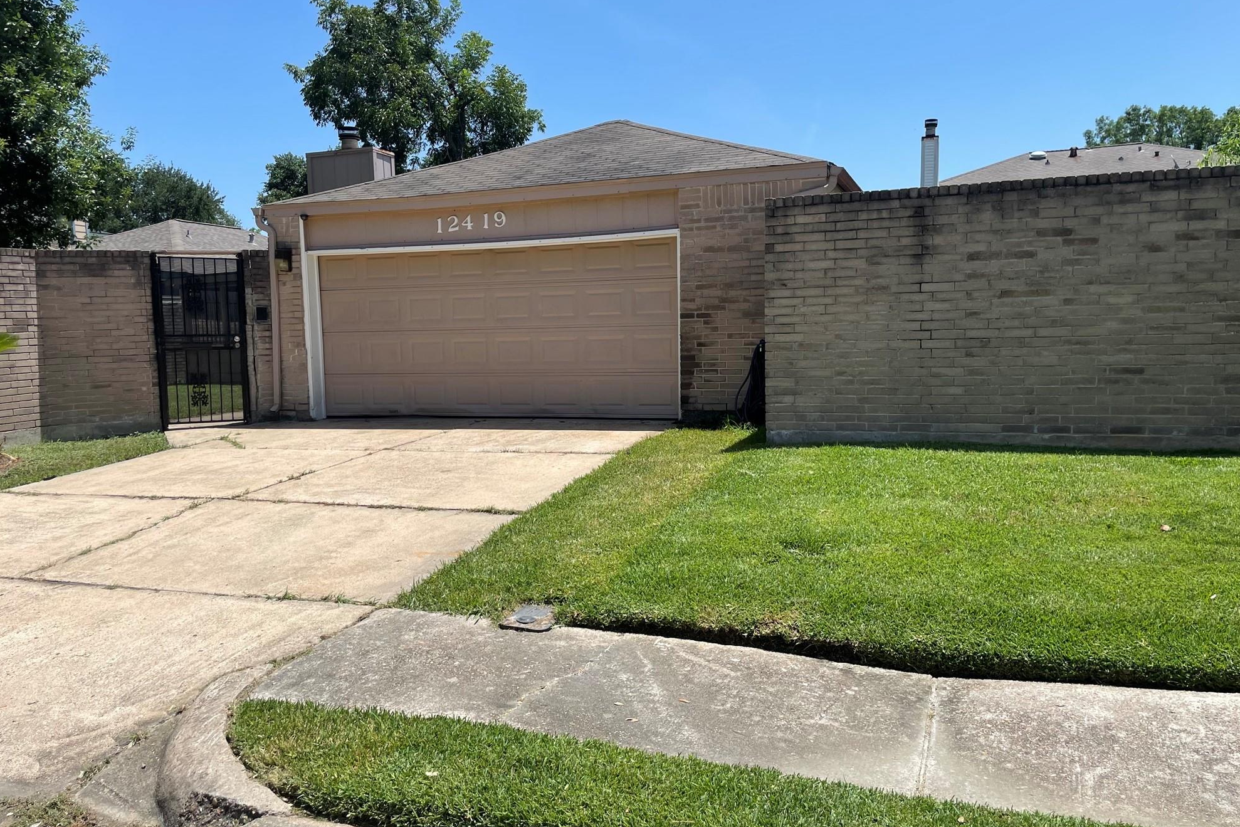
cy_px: 414
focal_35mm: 28
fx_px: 964
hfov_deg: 65.5
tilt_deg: -3.9
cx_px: 619
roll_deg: +1.3
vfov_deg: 46.4
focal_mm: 4.2
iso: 32
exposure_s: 1/3509
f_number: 1.6
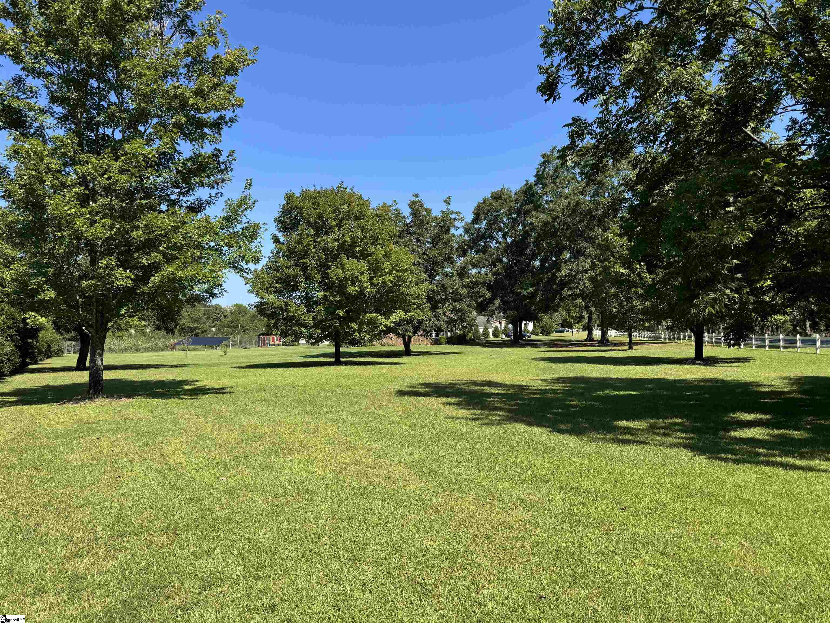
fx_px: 575
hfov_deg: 71.6
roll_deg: +0.8
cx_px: 415
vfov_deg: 56.8
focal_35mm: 24
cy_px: 312
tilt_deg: +1.5
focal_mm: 6.76
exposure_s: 1/2833
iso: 80
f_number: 1.78
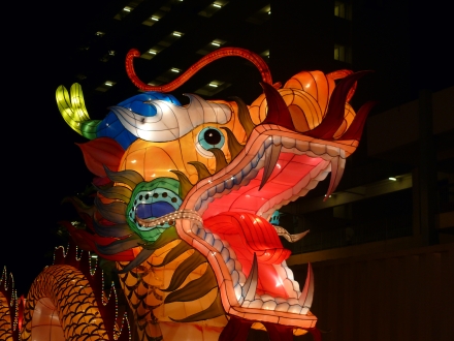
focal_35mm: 60
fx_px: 787
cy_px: 170
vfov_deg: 24.4
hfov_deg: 32.2
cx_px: 227
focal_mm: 12.6
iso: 100
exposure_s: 1/60
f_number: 3.2
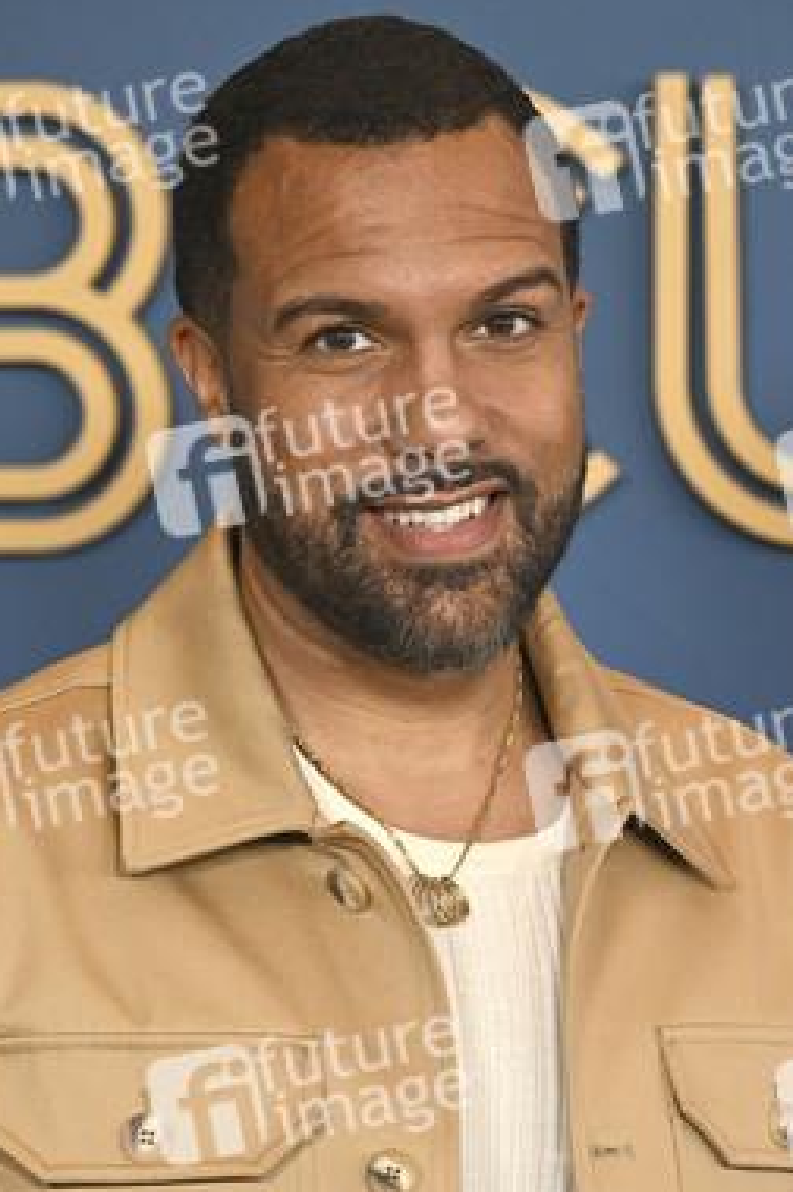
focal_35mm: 116
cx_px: 400
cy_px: 620
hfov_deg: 11.8
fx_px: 3840
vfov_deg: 17.7
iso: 2000
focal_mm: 110
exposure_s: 1/320
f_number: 5
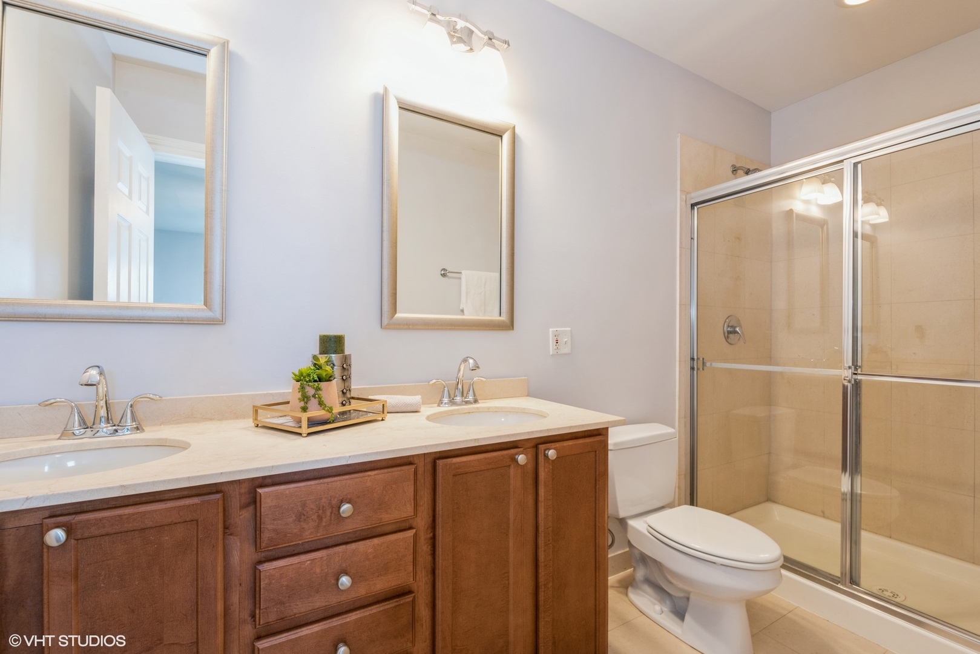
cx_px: 490
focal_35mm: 15
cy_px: 327
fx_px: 408
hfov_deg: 100.4
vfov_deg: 77.3
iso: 200
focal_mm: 15
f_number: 11
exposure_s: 1/2
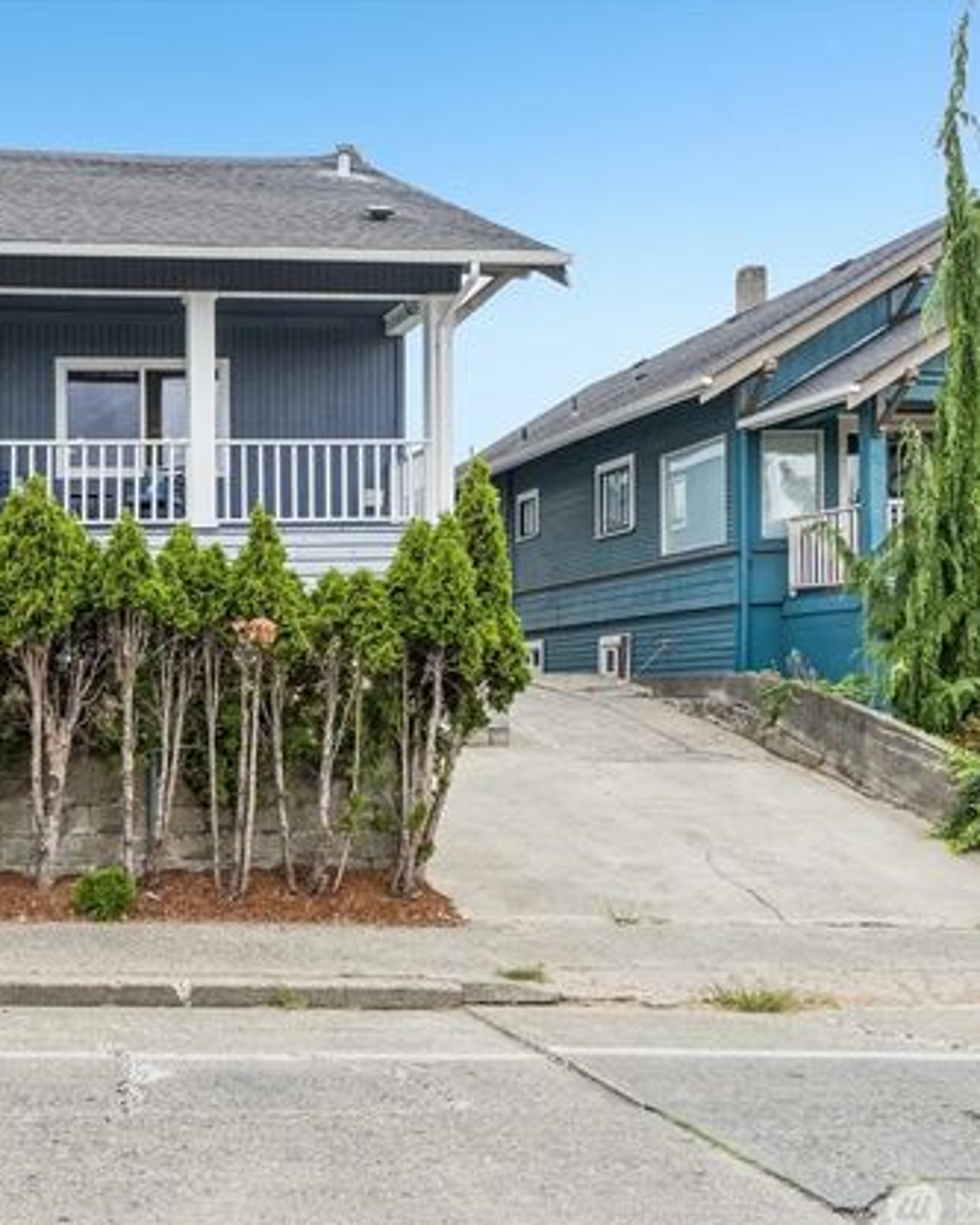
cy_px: 623
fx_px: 1453
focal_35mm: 40
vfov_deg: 45.7
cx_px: 215
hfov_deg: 36.2
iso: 250
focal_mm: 18.5
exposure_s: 1/125
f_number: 9
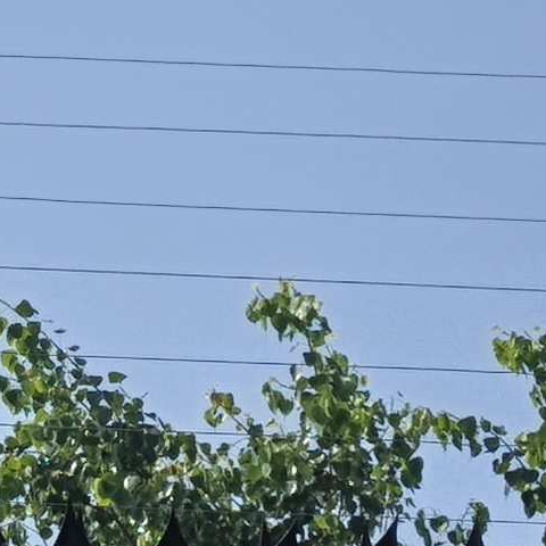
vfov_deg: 10.2
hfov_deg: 9.7
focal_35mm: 172
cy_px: 204
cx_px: -440
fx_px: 3069
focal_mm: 5.56
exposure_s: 1/2849
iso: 54
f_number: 1.8
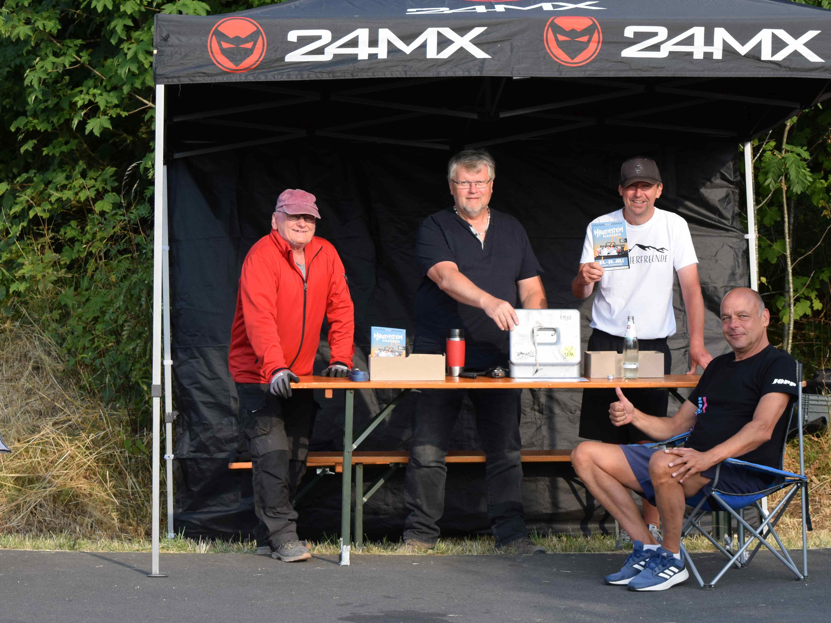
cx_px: 523
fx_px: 3001
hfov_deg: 15.7
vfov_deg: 11.9
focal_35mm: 125
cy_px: 264
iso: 400
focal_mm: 62
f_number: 8
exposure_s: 1/250
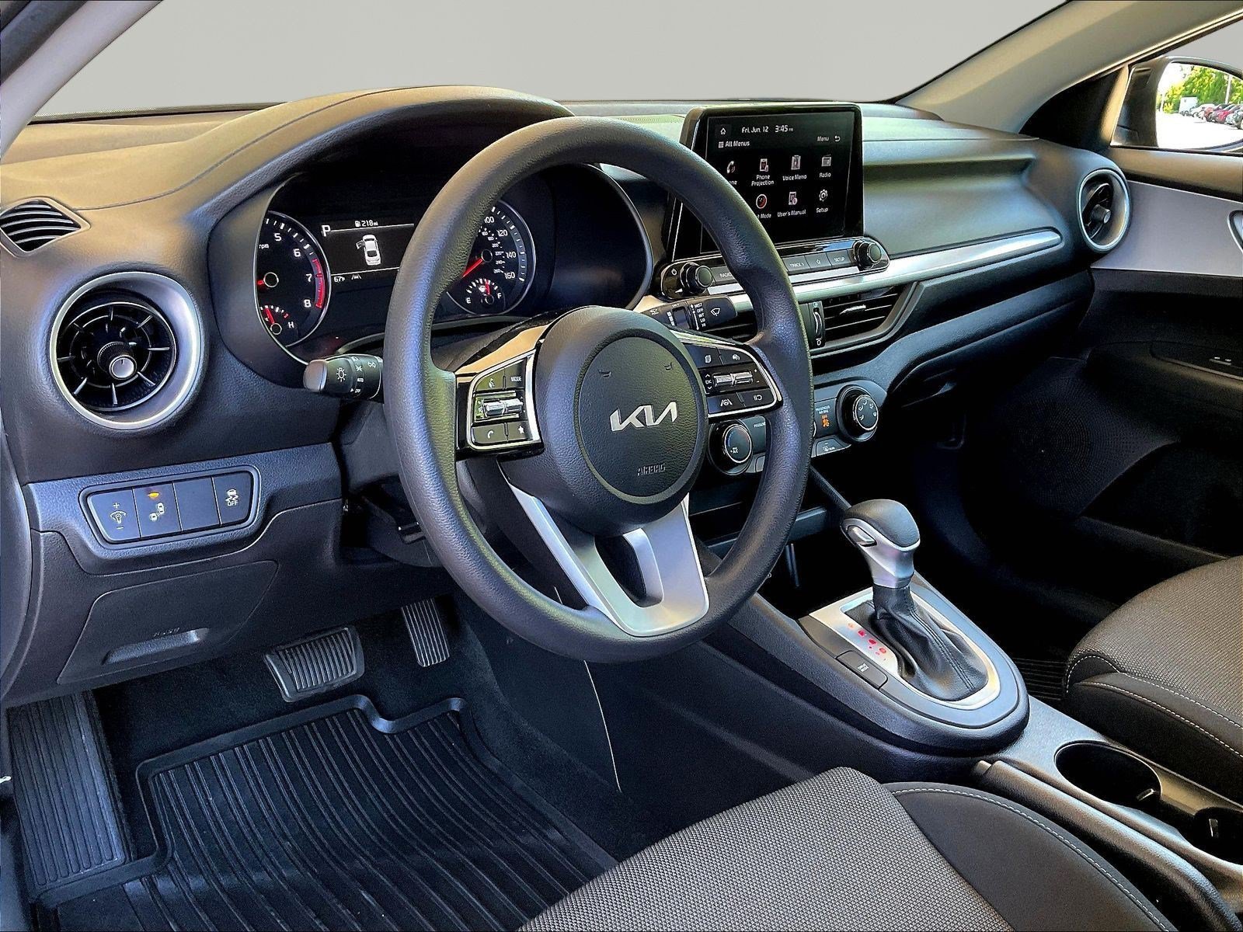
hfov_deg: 61.7
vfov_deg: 48.2
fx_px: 1041
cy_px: 466
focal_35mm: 29
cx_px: 622
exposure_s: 1/60
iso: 80
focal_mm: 3
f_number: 1.8
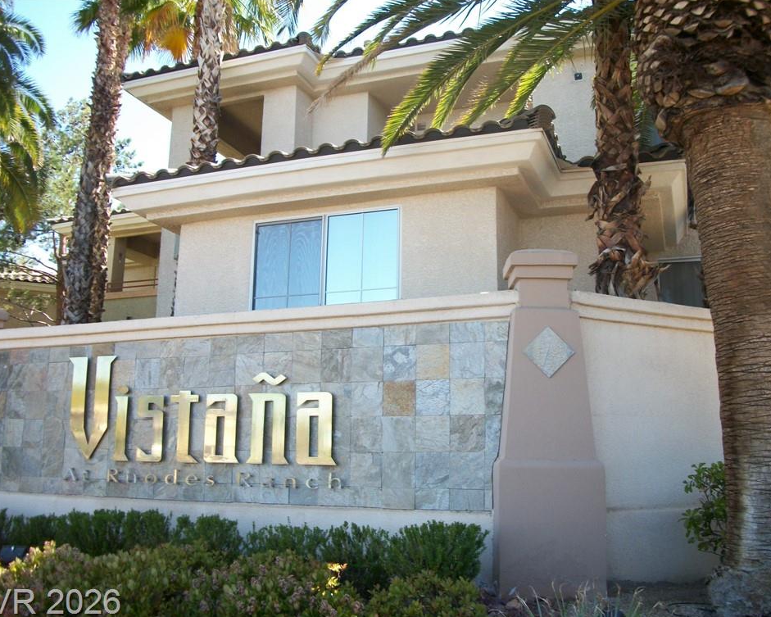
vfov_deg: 43.4
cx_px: 383
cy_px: 312
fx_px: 776
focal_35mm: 34
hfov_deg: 52.8
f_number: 2.9
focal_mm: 5.7
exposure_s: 1/250
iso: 80
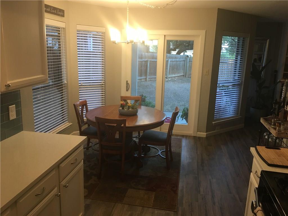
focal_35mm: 29
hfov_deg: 61.7
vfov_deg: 48.2
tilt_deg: -12.0
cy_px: 108
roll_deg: -1.2
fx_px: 241
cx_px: 144
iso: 80
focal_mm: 4.15
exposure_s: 1/30
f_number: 2.2
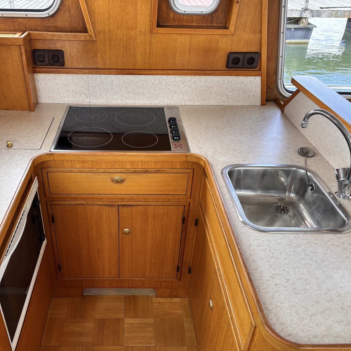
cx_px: 130
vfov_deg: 52.5
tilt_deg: -32.9
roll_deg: -0.3
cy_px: 176
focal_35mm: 31
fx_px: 356
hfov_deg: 51.9
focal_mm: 5.96
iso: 100
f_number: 1.6
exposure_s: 1/121
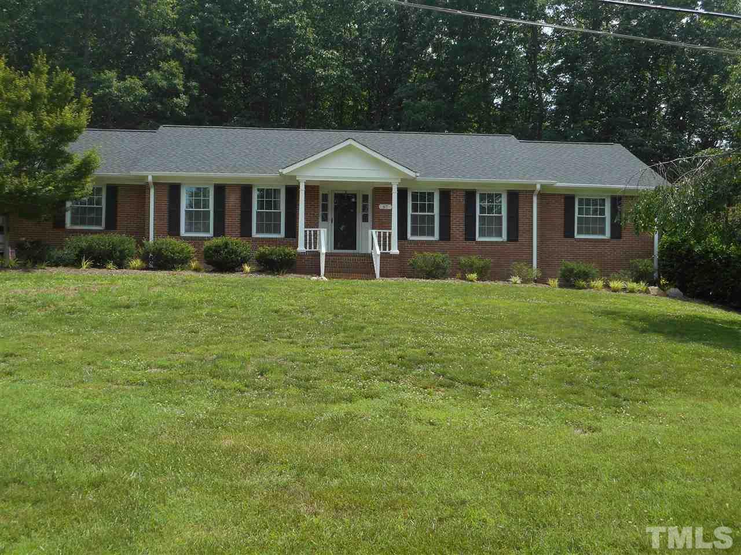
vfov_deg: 36.8
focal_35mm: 39
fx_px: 835
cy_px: 278
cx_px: 370
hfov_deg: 47.9
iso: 80
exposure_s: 1/320
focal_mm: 6.9
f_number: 4.5
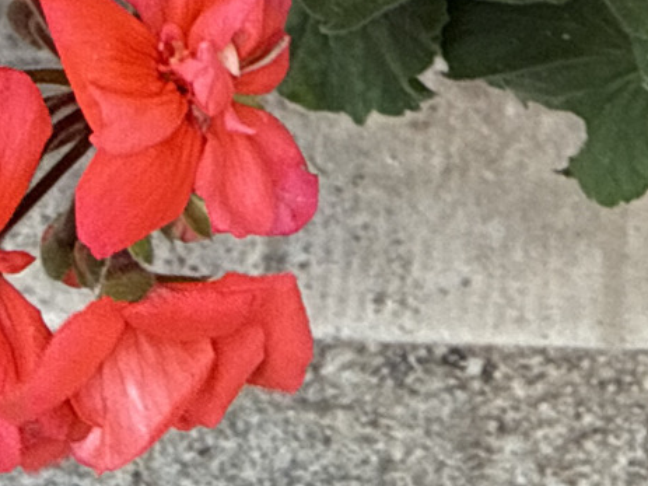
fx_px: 2021
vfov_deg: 12.5
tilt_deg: -43.2
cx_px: 799
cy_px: -380
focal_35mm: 108
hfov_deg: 17.3
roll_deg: -11.8
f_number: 2.2
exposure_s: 1/99
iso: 50
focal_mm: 2.22
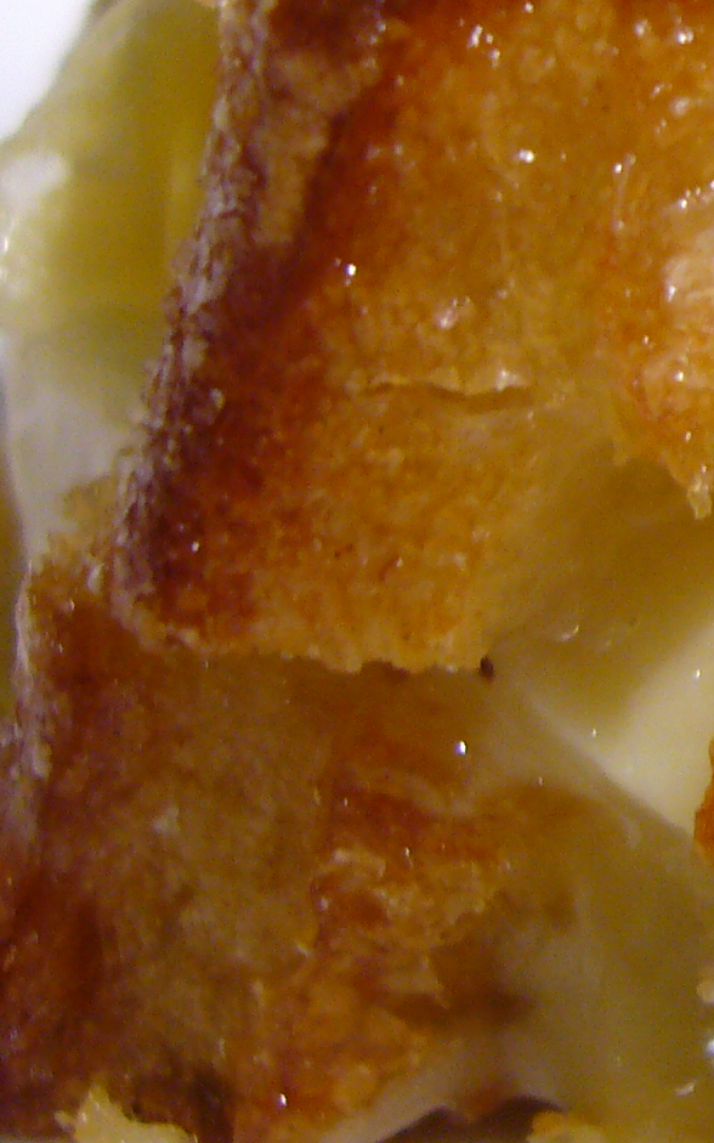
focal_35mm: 111
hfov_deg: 11.0
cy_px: 222
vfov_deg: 18.6
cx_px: 1285
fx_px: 3456
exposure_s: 1/15
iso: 125
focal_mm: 5.8
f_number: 2.8
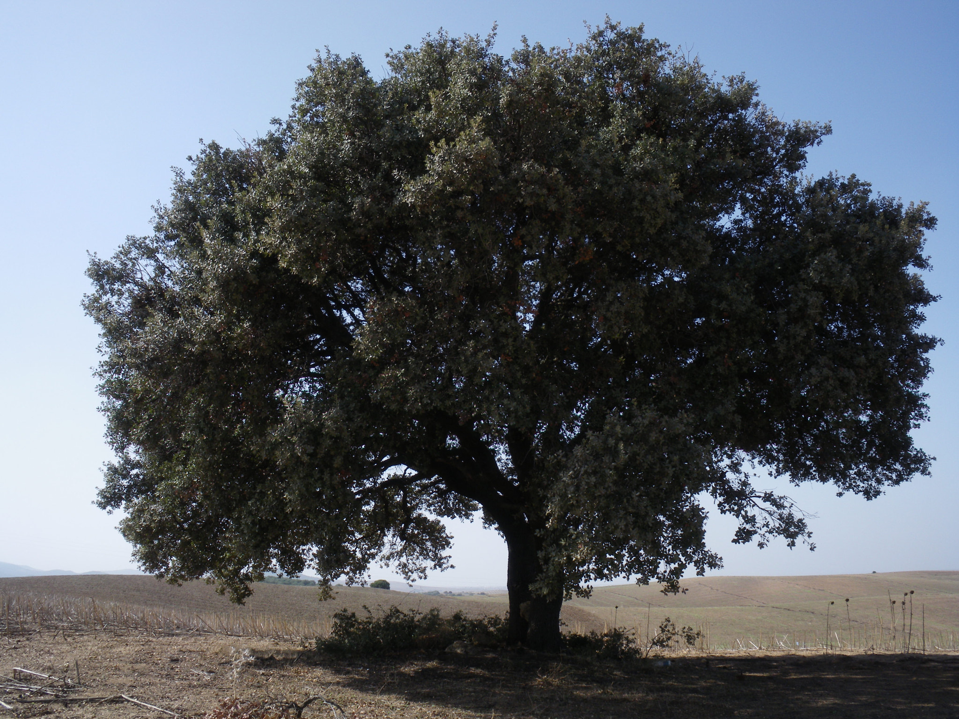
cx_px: 480
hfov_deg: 51.4
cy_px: 360
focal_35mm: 36
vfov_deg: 39.7
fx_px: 997
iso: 64
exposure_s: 1/200
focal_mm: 6.3
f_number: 5.4
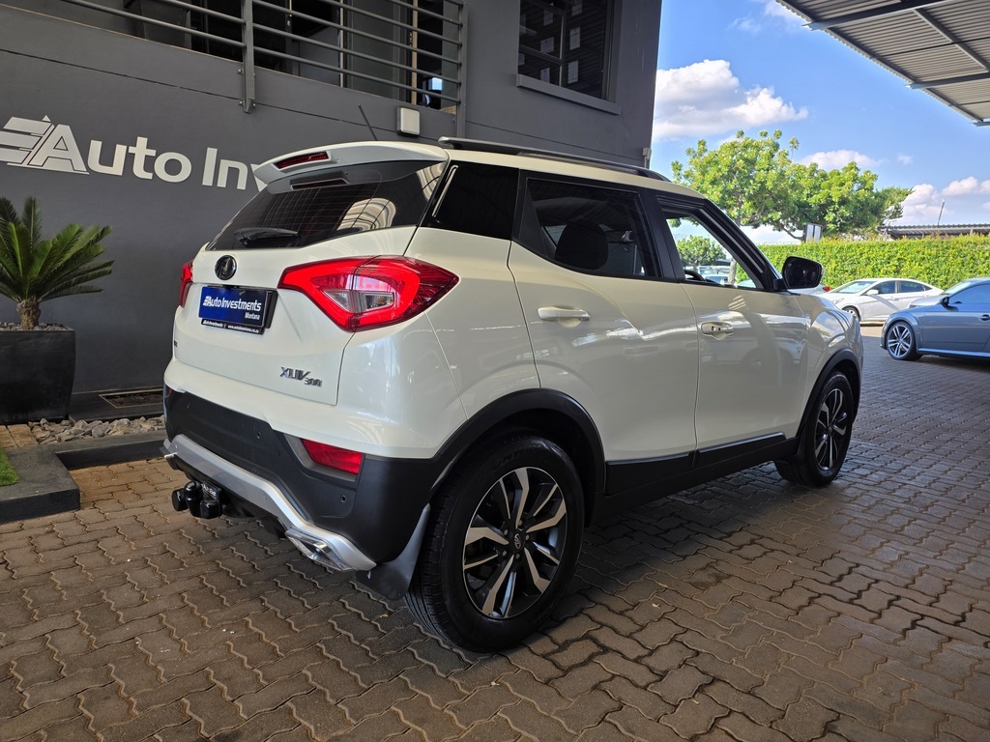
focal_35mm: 23
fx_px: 658
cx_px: 495
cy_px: 371
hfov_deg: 73.9
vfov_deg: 58.9
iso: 25
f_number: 1.7
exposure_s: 1/359
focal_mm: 6.25
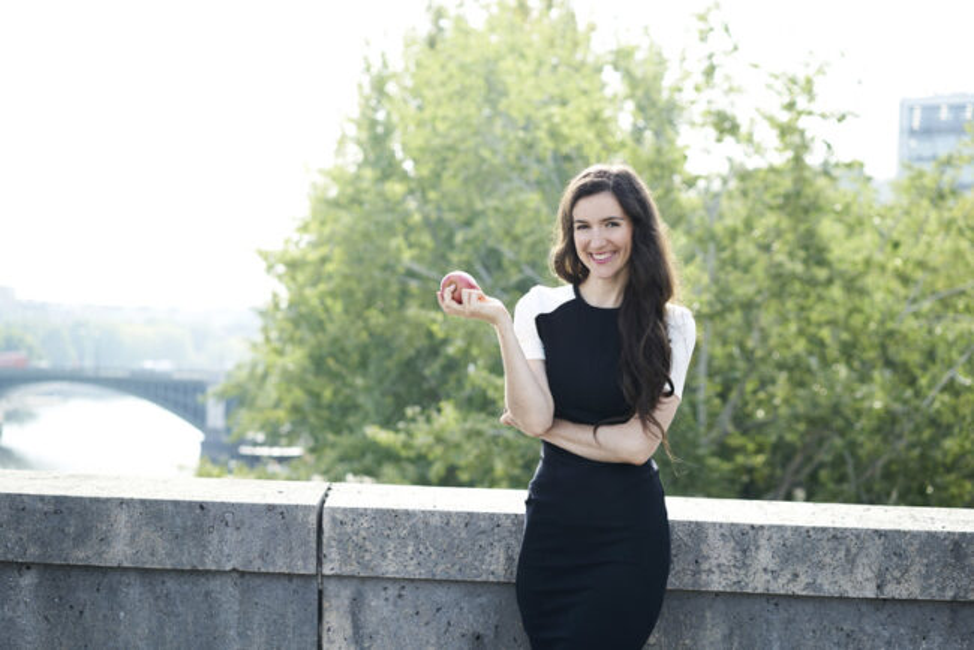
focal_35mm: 55
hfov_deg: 36.2
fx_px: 1489
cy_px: 325
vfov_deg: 24.6
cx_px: 487
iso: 160
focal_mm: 55
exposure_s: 1/800
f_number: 2.8
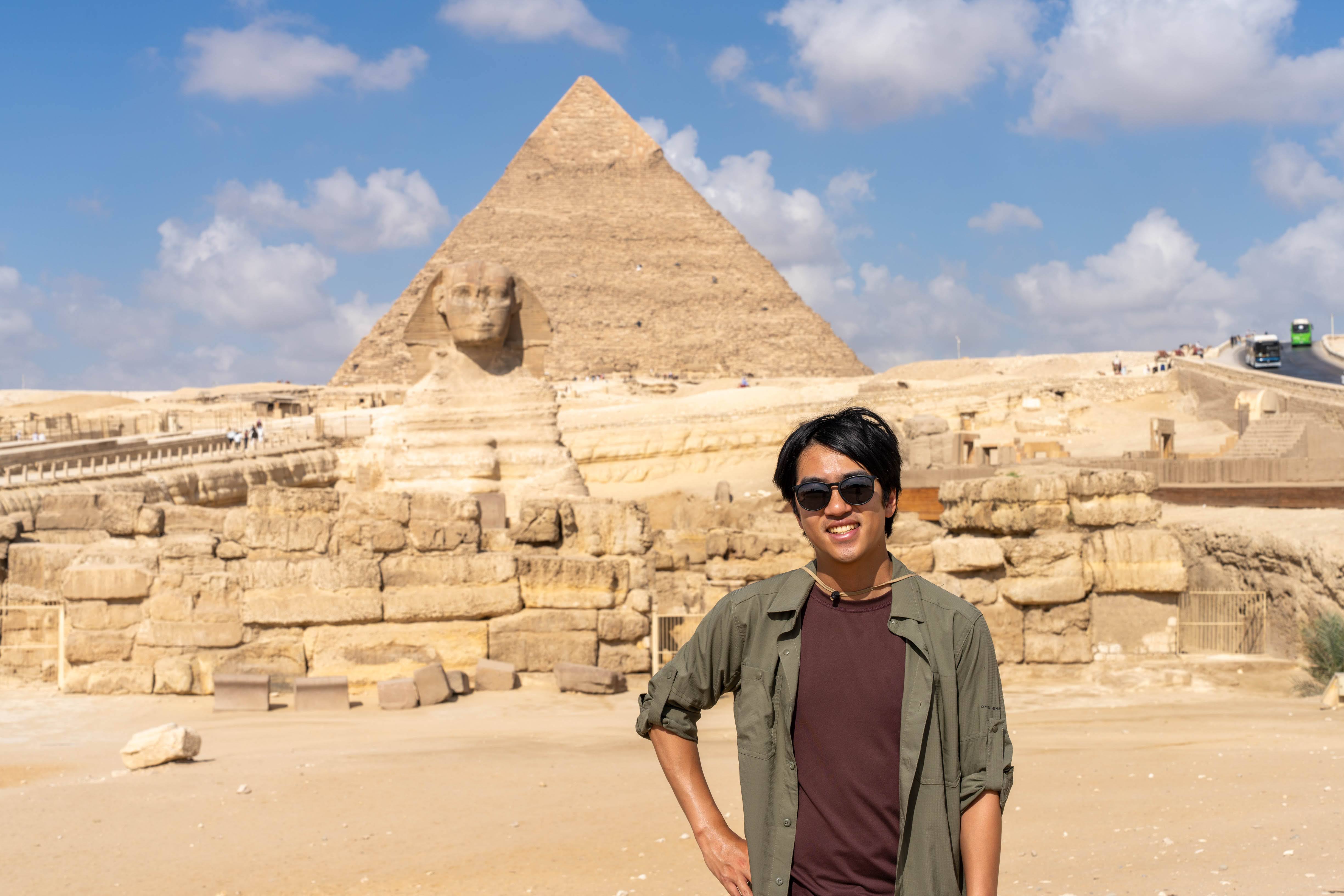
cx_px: 672
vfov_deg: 27.5
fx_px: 1829
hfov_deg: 40.3
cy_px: 448
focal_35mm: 49
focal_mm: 49
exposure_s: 1/500
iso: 100
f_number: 9
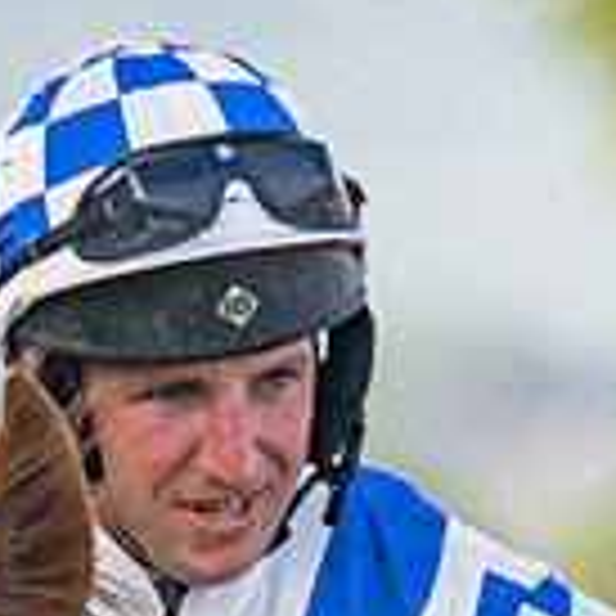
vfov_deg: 0.8
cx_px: 345
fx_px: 43991
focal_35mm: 2185
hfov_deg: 0.8
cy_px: 533
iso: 400
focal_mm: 270
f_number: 5
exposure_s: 1/1000
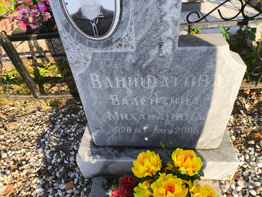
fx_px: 189
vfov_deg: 54.9
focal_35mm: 25
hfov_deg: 69.4
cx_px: 131
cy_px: 98
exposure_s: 1/676
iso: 50
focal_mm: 4.71
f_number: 1.7
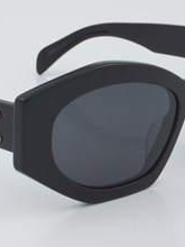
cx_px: 76
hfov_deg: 11.3
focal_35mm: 131
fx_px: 933
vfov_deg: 15.1
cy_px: 111
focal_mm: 50
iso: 100
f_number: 32
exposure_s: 1/3
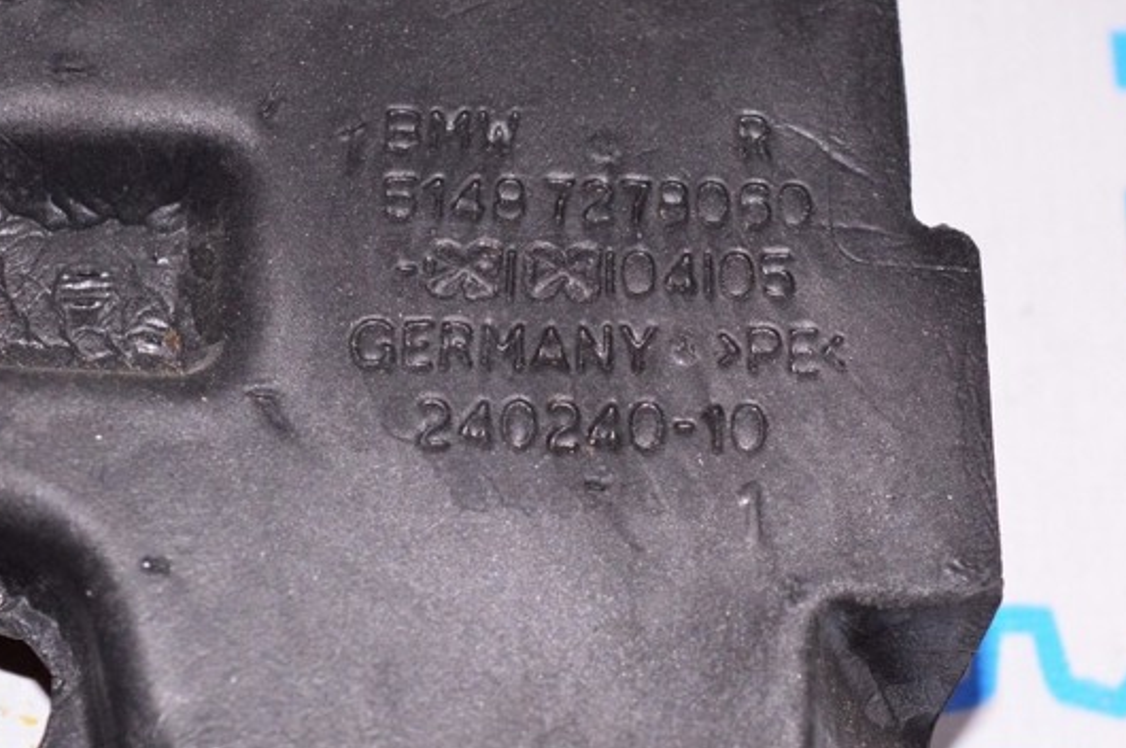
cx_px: 648
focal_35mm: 100
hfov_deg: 20.5
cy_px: 333
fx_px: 3112
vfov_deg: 13.7
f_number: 8
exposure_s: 1/200
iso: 1600
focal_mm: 55
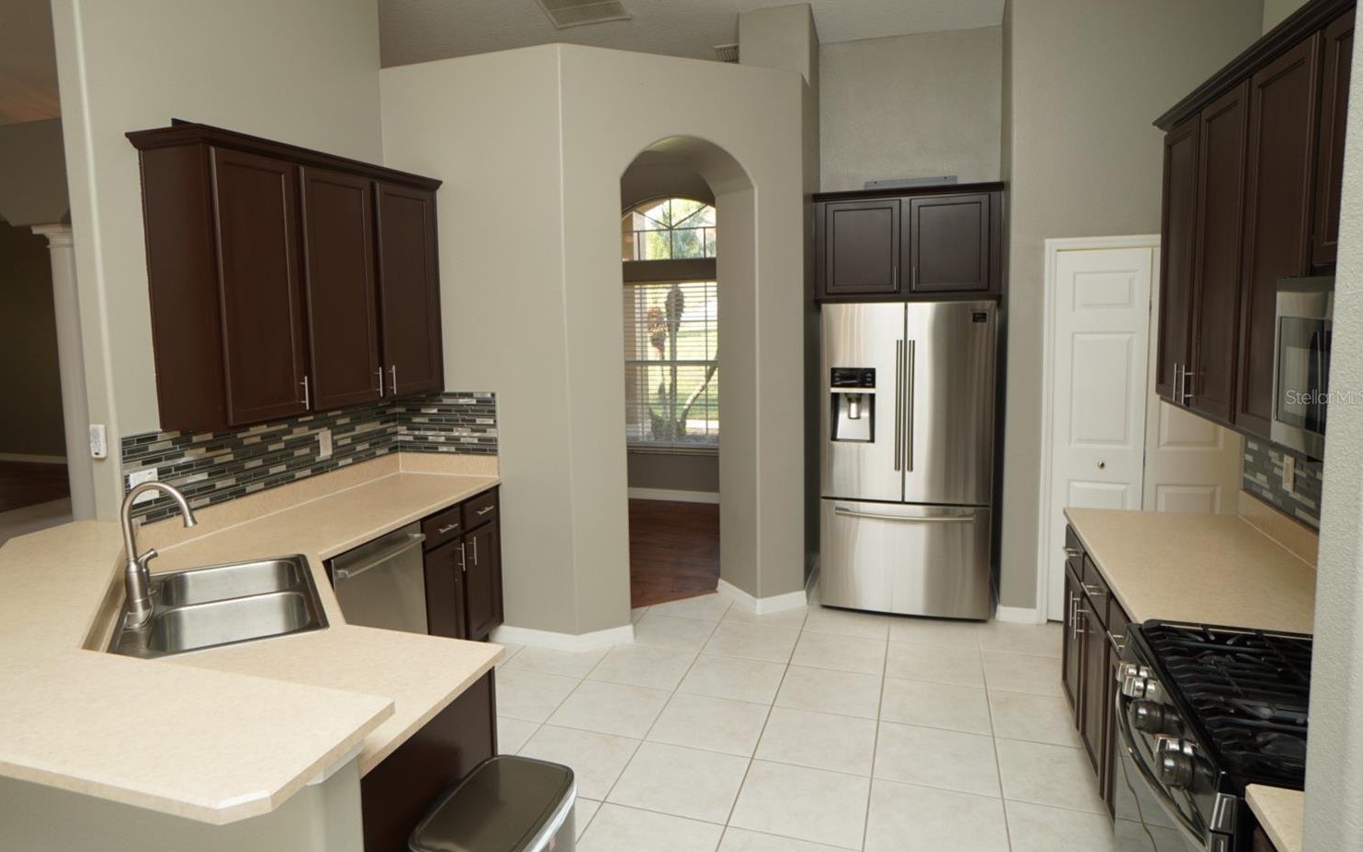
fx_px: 801
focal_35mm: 22
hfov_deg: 80.7
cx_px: 633
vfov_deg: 56.0
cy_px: 396
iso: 125
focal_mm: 13
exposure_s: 1/60
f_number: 4
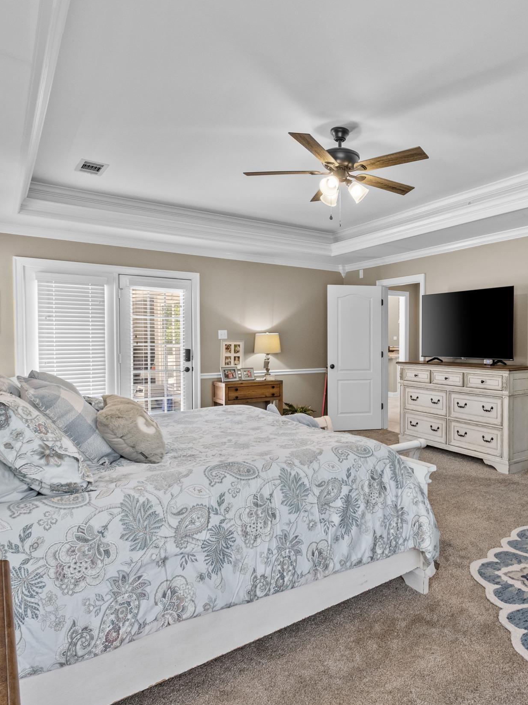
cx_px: 378
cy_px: 352
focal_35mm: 22
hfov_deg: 58.7
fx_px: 447
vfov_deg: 76.4
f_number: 7.1
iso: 400
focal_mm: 10
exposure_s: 1/3
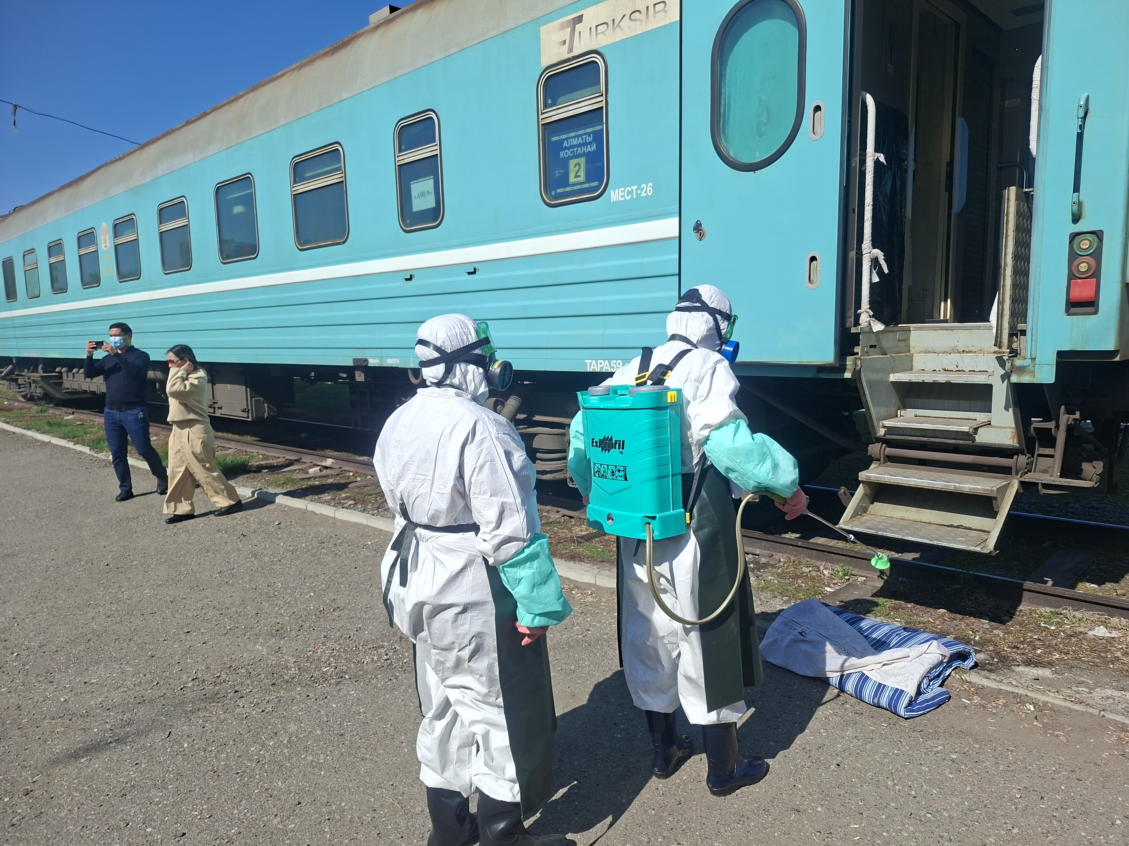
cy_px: 423
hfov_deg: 73.9
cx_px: 564
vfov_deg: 58.9
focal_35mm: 23
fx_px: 750
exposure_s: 1/2849
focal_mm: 5.54
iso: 50
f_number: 1.8
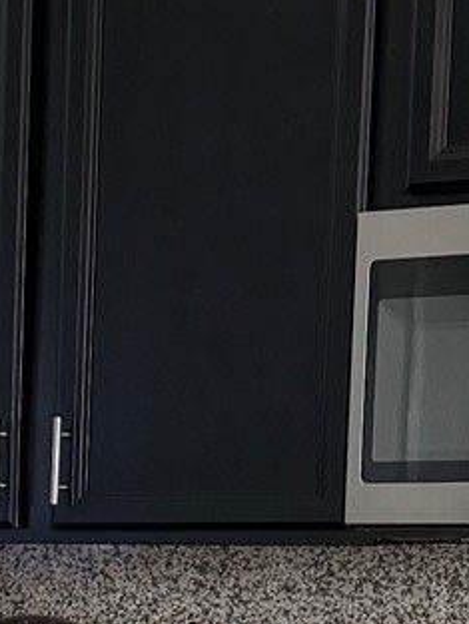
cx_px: -325
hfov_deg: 9.1
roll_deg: +0.2
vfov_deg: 12.1
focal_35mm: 157
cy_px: 873
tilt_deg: -8.4
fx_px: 2834
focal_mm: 6.76
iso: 250
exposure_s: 1/60
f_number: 1.78
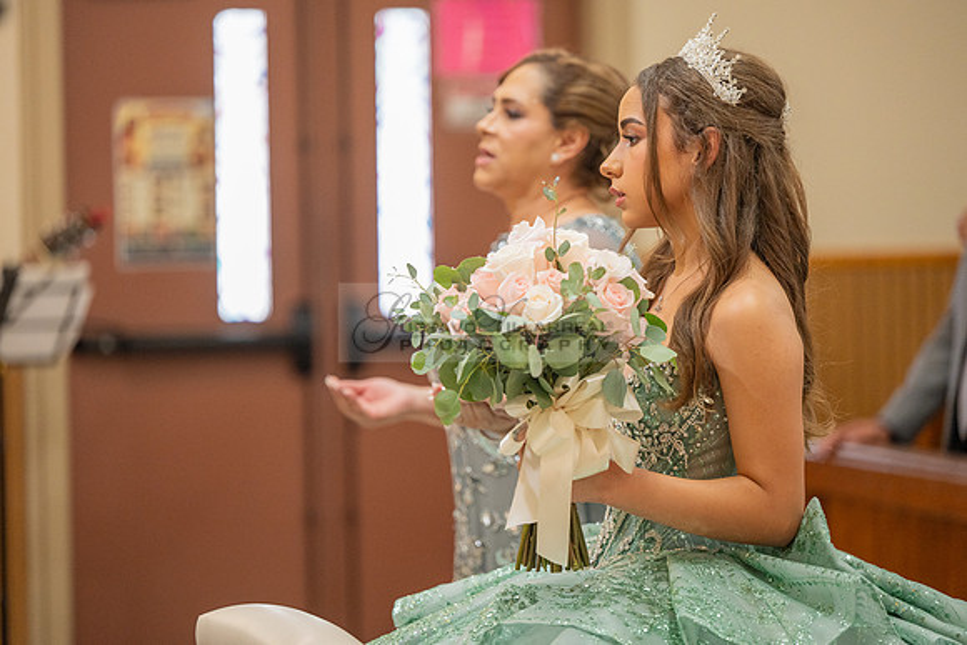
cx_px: 484
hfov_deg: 13.7
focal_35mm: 150
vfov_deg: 9.2
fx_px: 4030
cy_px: 322
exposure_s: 1/200
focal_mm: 150
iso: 1600
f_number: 2.8
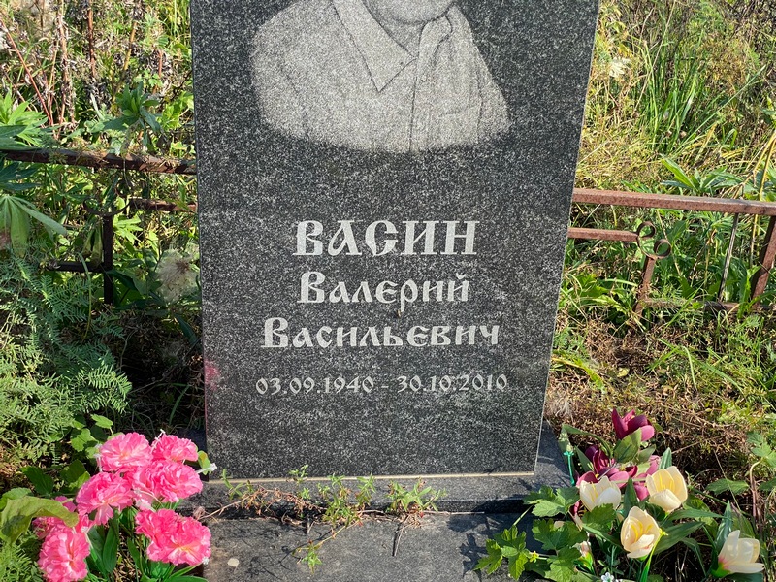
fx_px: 1166
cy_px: 291
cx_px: 388
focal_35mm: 52
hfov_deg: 36.8
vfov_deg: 28.0
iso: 20
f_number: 2
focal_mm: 6
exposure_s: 1/440
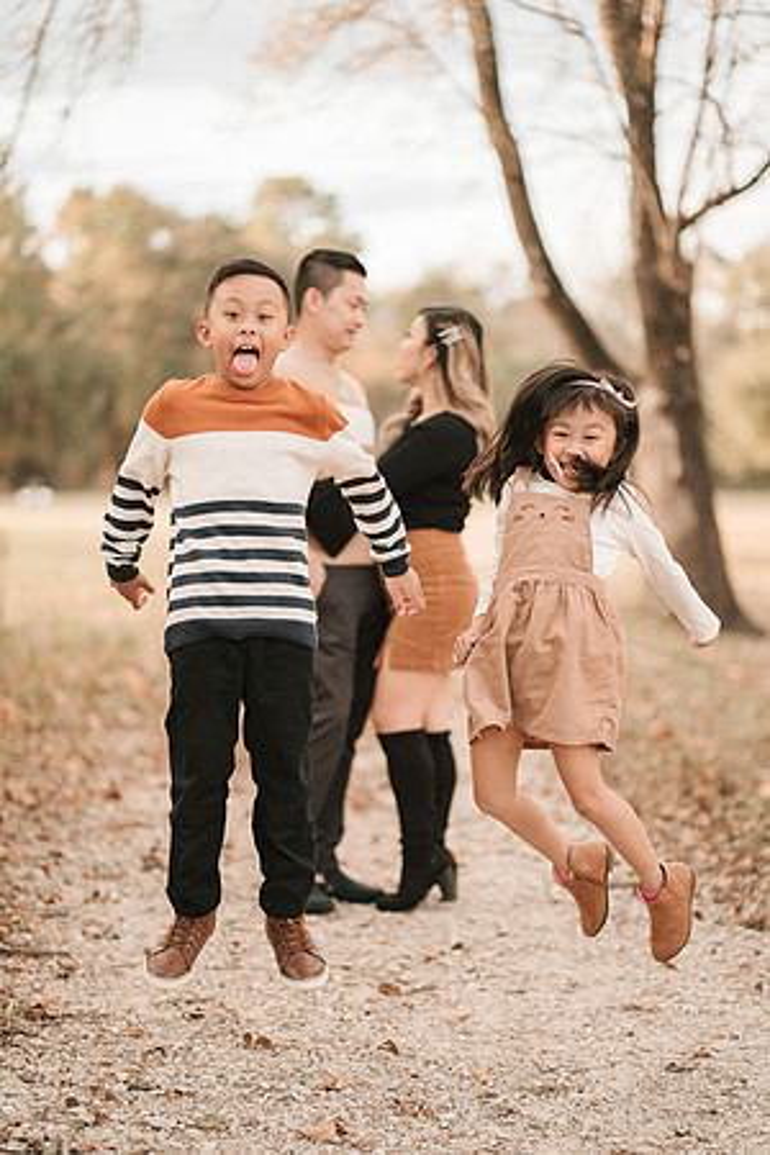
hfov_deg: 16.1
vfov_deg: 23.9
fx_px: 2727
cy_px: 578
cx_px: 385
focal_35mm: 85
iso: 200
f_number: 1.8
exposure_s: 1/800
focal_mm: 85
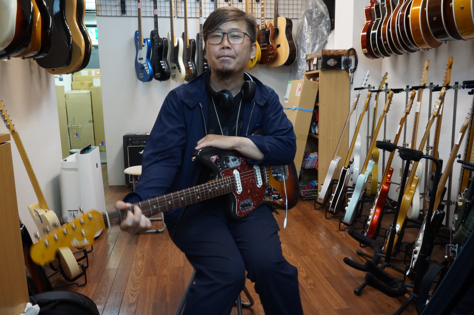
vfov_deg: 45.5
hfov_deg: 64.6
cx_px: 237
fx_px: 375
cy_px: 158
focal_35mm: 28
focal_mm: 19
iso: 800
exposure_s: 1/8
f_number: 11
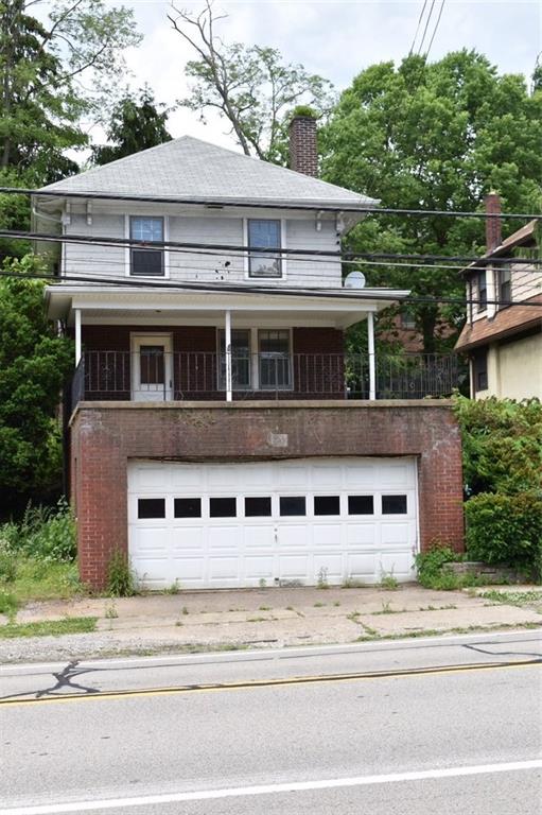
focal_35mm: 51
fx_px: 1153
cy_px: 408
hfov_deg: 26.4
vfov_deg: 38.9
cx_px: 271
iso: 140
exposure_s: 1/250
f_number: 8
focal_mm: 34
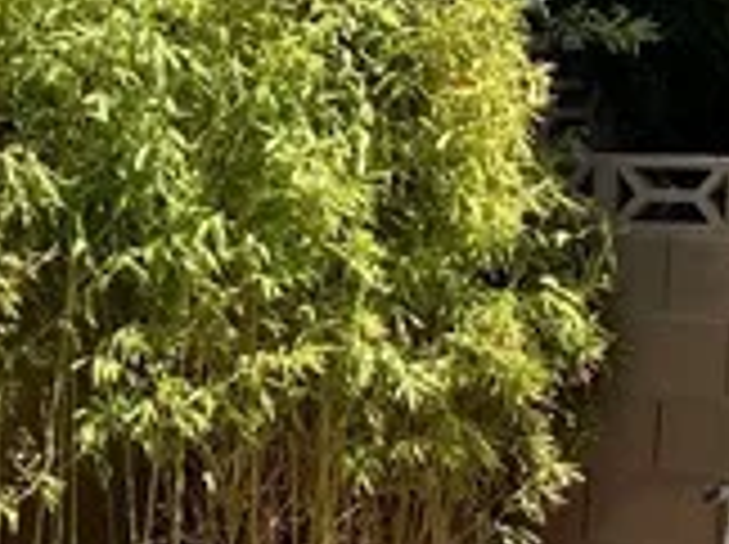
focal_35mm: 177
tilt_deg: -7.7
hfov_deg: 11.2
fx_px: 3722
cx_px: 382
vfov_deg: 8.3
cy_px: 701
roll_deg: -1.3
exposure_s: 1/852
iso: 20
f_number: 1.8
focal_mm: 3.99
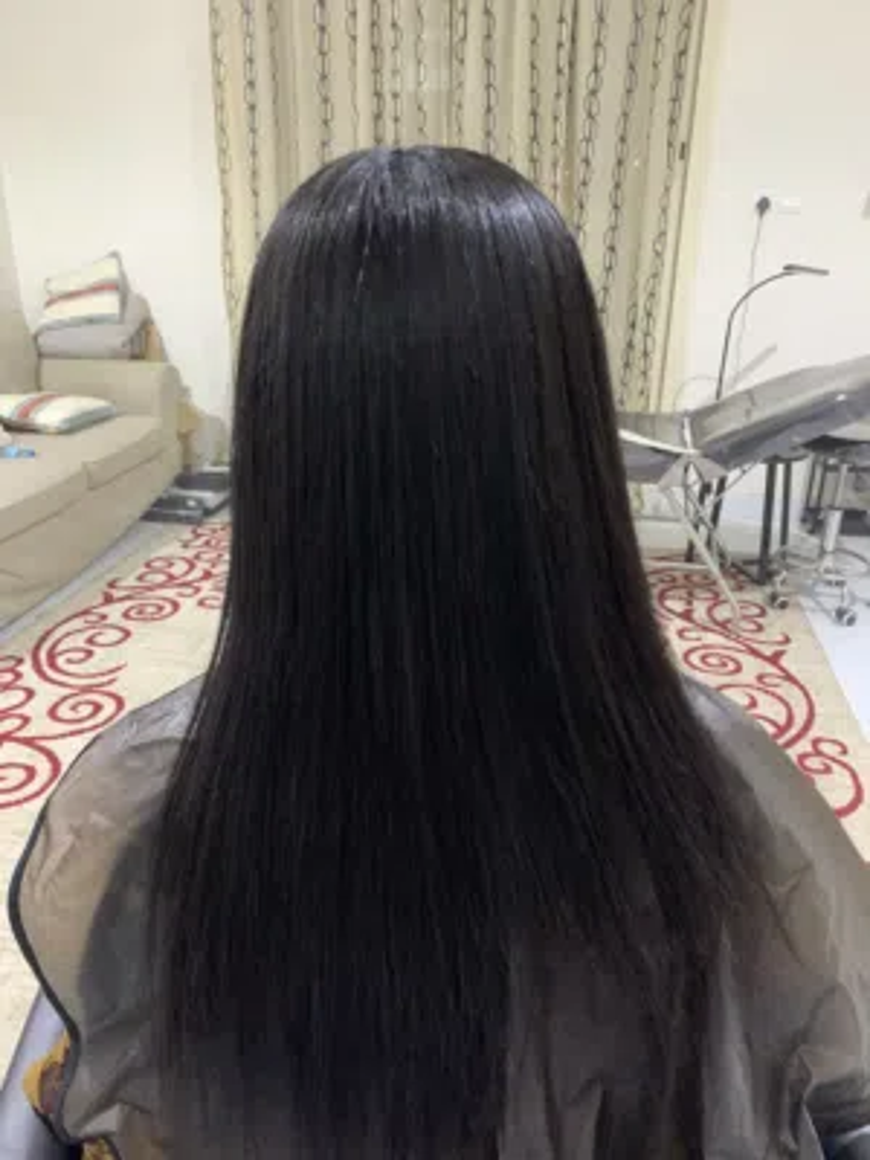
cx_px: 435
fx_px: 871
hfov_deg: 53.1
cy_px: 580
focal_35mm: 26
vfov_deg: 67.3
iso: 640
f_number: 1.8
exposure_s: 1/30
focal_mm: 4.25
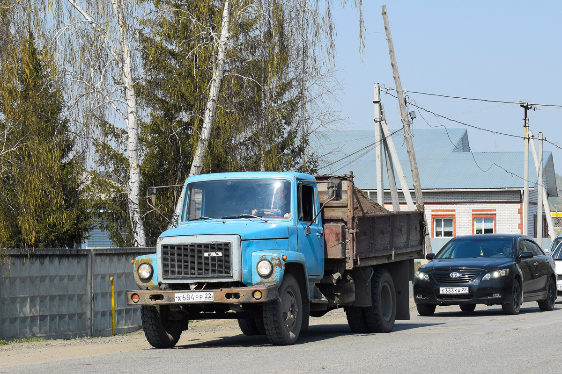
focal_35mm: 82
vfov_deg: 16.6
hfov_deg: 24.6
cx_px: 281
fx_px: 1288
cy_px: 187
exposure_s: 1/320
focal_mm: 55
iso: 200
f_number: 9
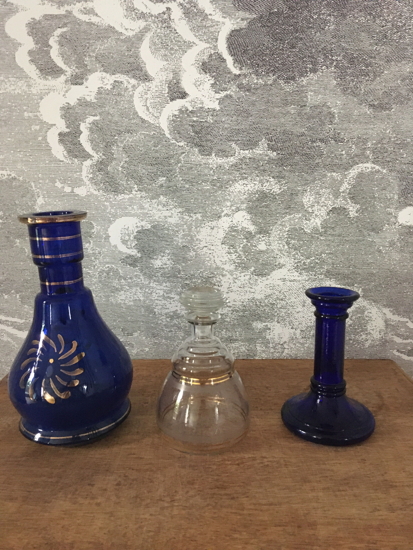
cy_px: 275
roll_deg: -0.4
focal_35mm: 29
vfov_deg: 61.7
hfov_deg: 48.2
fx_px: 461
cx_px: 206
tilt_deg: -13.8
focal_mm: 4.15
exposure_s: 1/17
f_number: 2.2
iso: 400
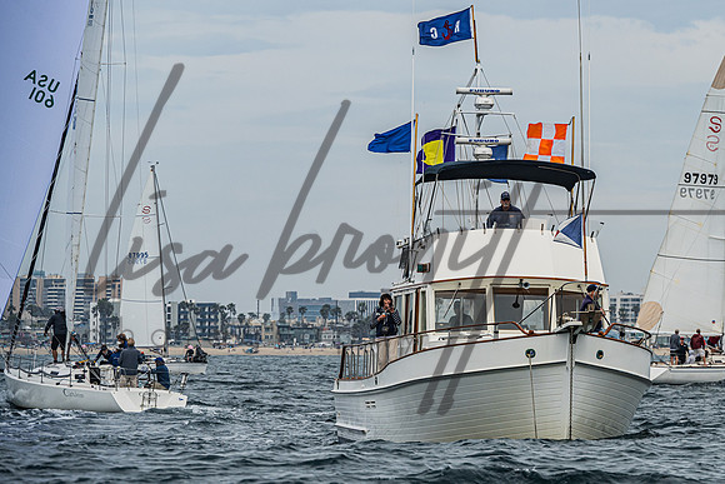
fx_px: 4987
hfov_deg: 8.3
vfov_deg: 5.6
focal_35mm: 248
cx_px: 499
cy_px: 212
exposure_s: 1/2500
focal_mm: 180
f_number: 8
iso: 400
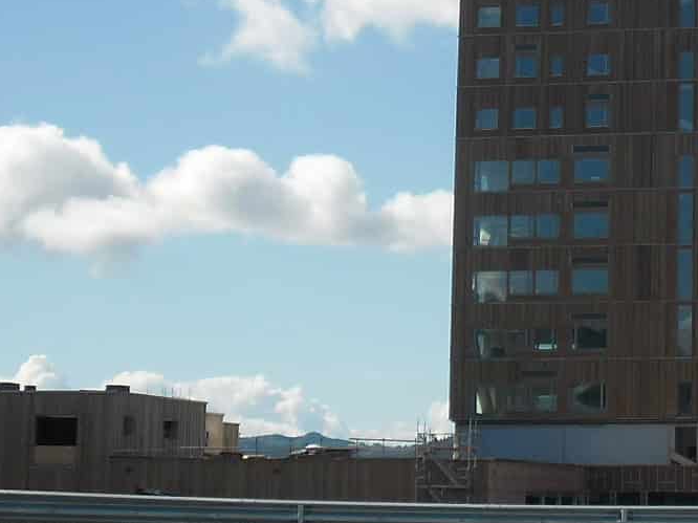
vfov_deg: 12.2
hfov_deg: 15.5
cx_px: 935
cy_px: 27
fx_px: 2419
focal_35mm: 120
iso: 80
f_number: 11.8
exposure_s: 1/103
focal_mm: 6.9
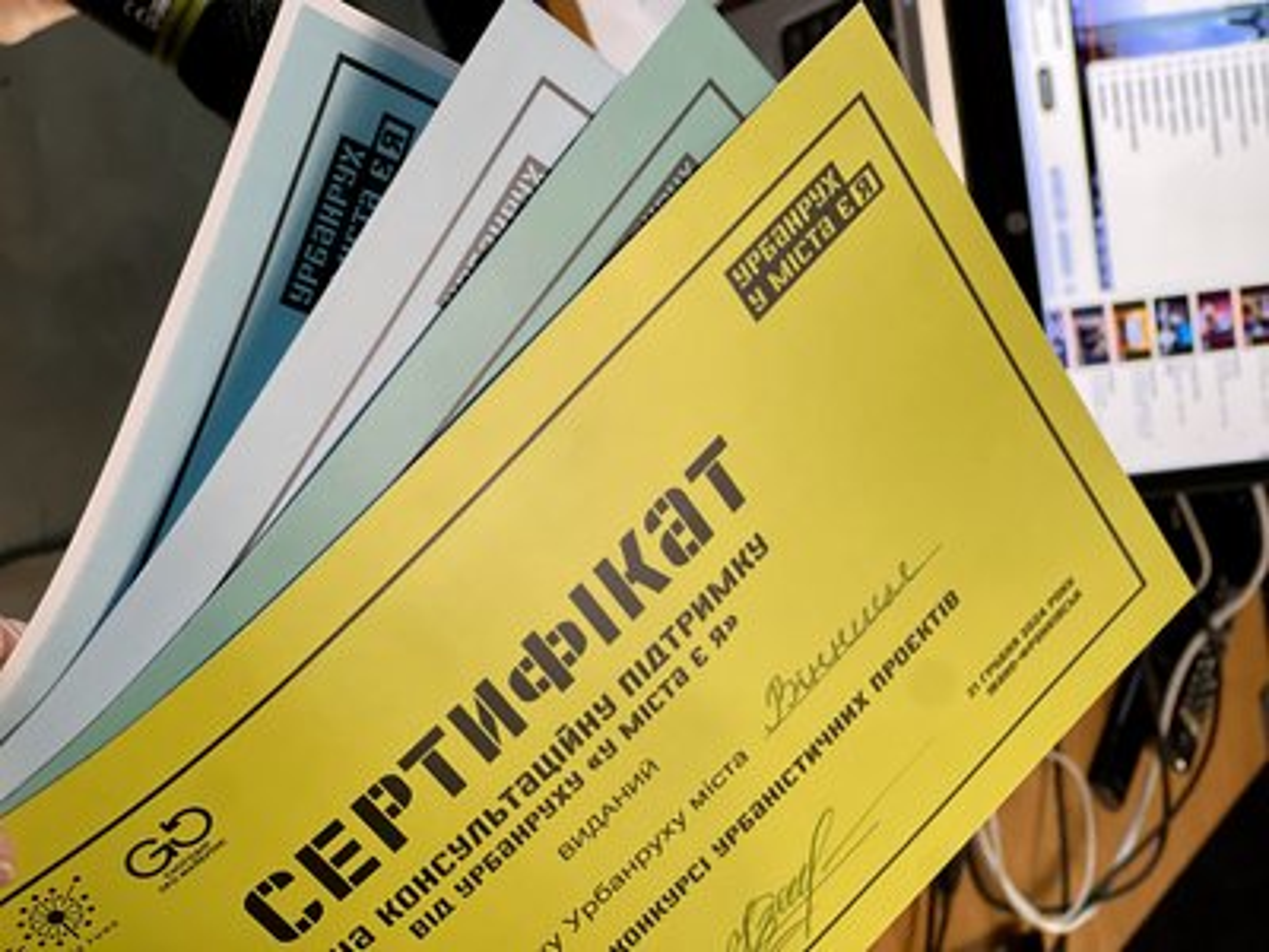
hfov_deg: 25.3
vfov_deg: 19.1
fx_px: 2823
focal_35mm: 77
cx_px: 634
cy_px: 476
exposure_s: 1/40
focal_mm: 9
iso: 320
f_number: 2.8
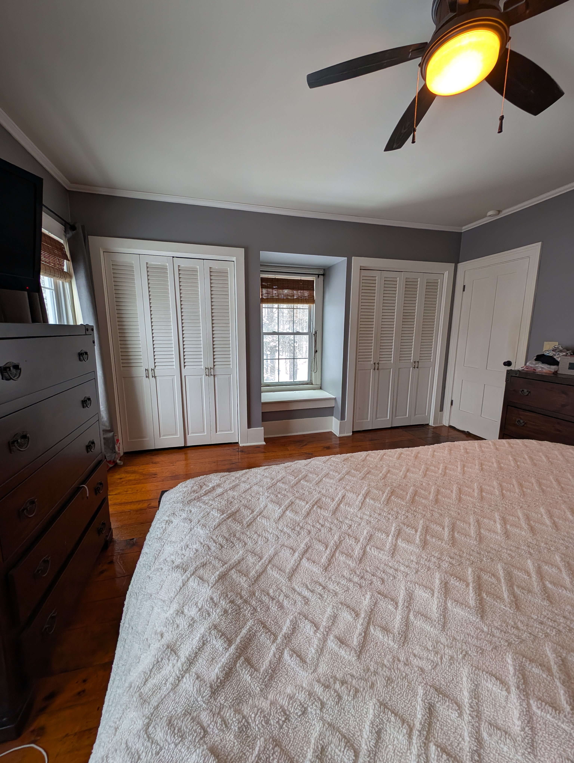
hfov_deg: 94.6
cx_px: 287
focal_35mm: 12
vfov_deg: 110.5
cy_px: 382
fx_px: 265
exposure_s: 1/60
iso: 111
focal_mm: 2.23
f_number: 1.95
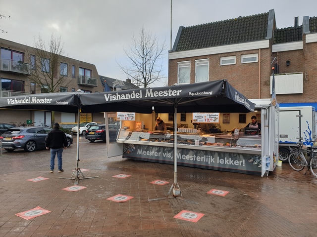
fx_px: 238
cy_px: 118
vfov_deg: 53.1
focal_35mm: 26
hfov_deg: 67.3
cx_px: 158
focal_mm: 4.3
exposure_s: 1/262
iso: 50
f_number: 2.4
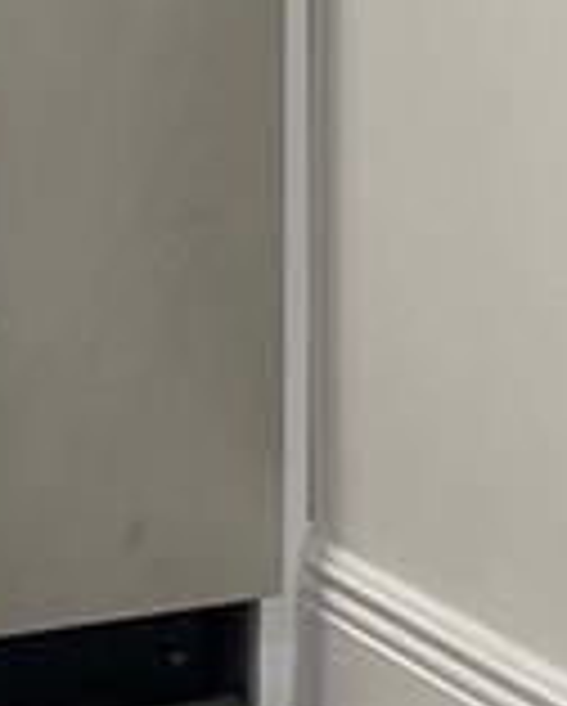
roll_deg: +0.2
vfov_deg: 10.0
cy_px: -378
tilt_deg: -4.1
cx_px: 18
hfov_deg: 8.3
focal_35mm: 186
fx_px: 3894
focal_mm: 5.1
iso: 125
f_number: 1.6
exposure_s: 1/120
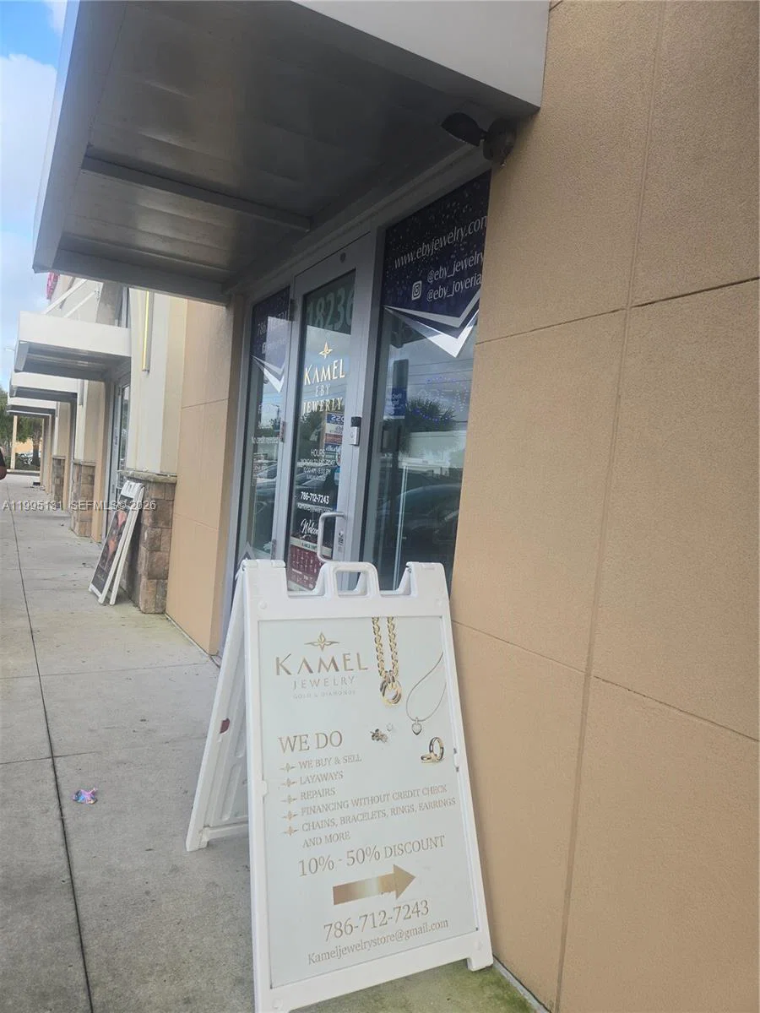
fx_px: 673
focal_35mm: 23
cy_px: 506
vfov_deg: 73.9
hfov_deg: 58.9
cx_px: 380
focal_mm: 5.4
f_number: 1.8
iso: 25
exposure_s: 1/391
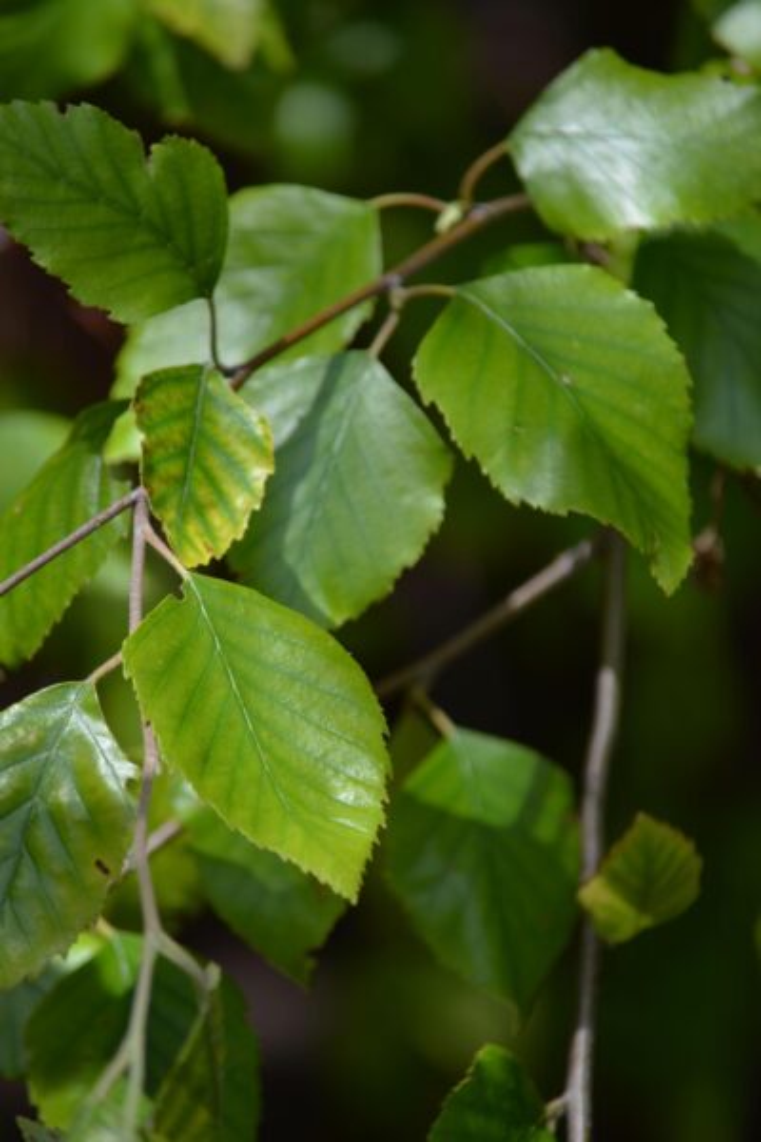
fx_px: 7134
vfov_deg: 9.1
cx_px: 380
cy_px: 571
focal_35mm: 225
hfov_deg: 6.1
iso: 100
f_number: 5
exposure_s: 1/250
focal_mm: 150
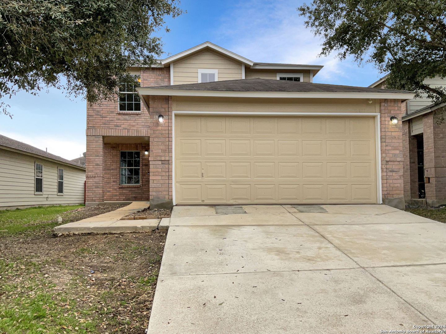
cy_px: 167
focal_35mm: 29
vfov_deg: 48.2
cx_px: 223
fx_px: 374
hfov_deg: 61.7
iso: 16
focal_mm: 3
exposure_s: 1/500
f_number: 1.8
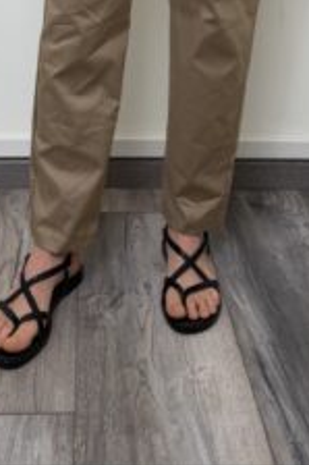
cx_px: 135
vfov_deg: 34.2
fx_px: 670
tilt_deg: -10.4
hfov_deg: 25.9
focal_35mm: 52
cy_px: -18
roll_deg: -2.7
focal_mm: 6.76
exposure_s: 1/319
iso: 80
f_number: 1.78
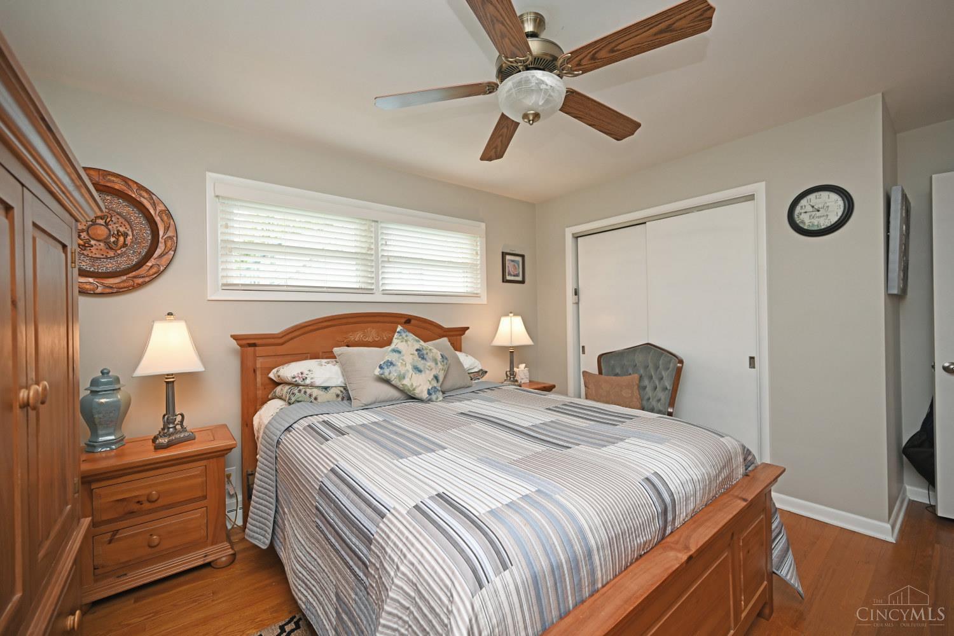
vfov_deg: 81.2
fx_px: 371
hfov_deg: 104.3
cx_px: 477
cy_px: 318
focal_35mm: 14
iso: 200
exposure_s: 1/60
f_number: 4
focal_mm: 14
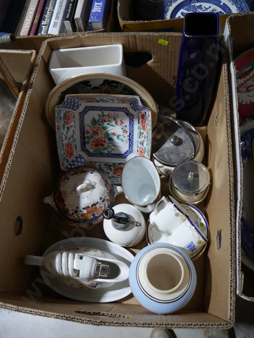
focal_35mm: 28
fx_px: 274
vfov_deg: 63.4
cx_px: 127
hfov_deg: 49.8
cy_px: 169
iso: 400
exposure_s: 1/60
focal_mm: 14
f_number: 3.5
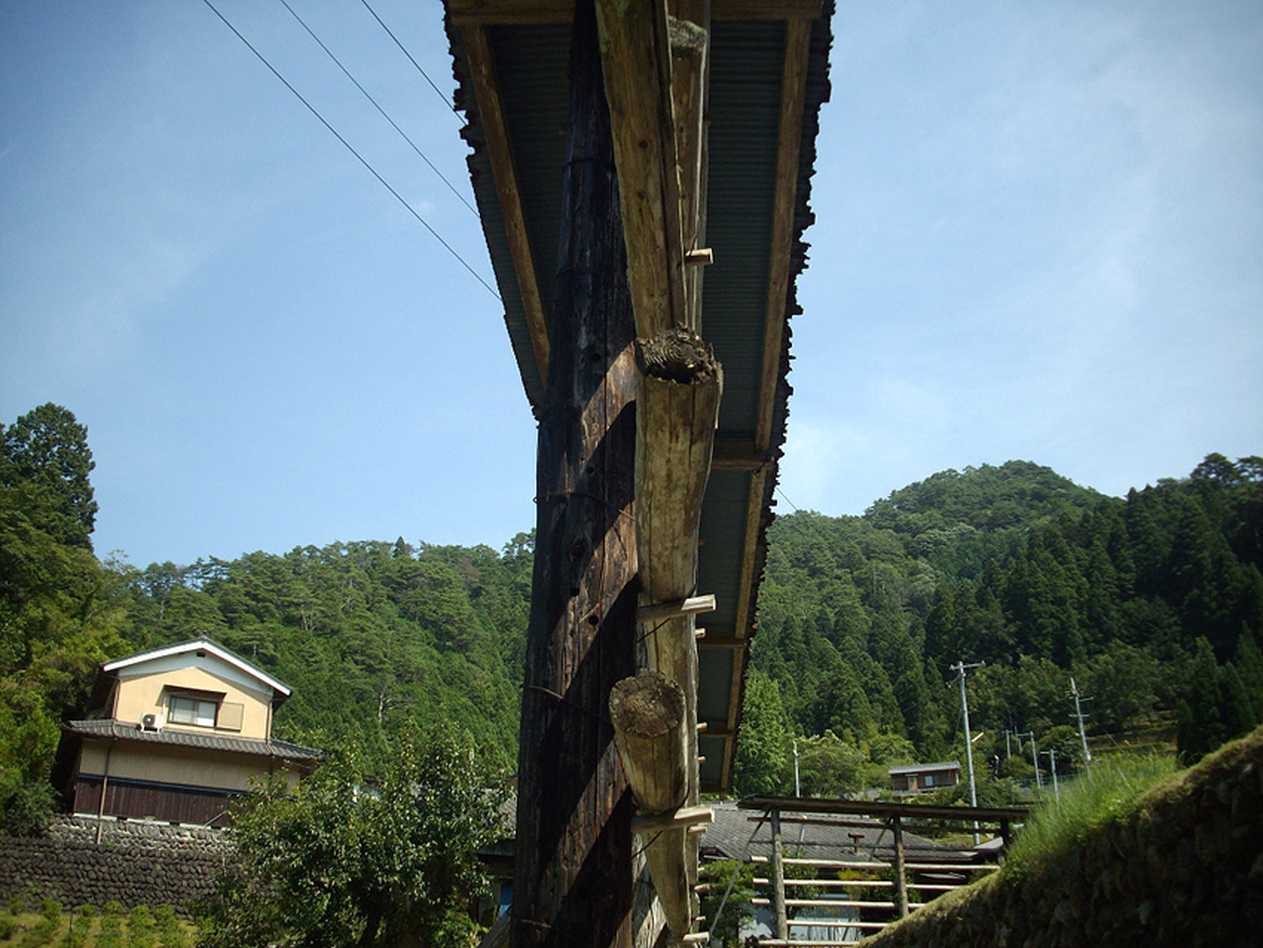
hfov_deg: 50.1
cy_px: 474
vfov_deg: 38.7
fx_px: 1350
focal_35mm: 37
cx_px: 632
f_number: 5.6
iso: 80
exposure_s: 1/250
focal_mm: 6.2
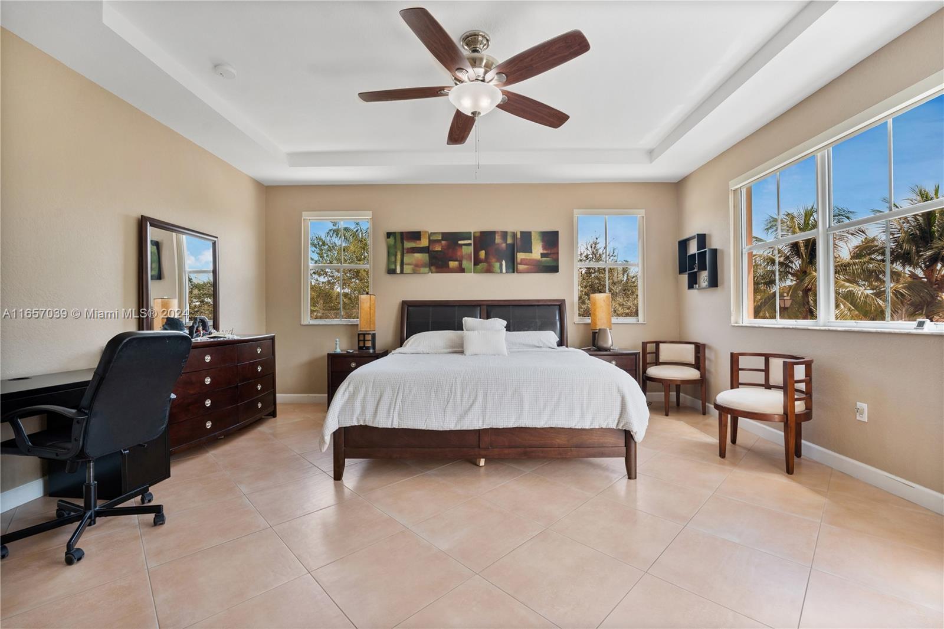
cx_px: 472
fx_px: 367
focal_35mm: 14
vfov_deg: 81.2
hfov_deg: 104.3
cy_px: 314
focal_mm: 14
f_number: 8
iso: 1000
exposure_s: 1/30
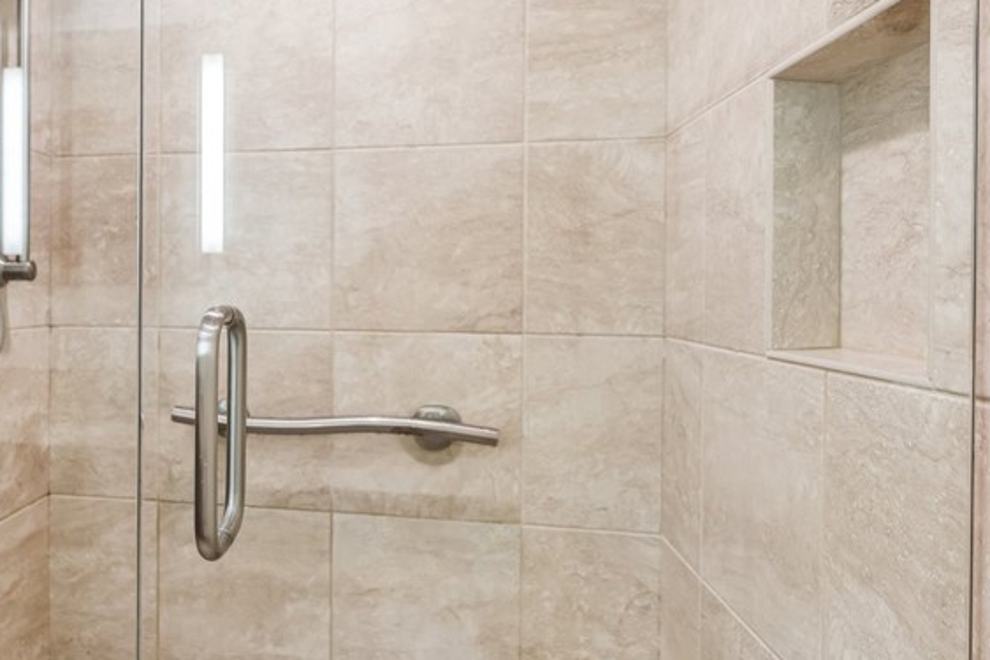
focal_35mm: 27
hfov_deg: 64.0
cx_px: 267
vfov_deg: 47.8
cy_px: 286
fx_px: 742
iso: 200
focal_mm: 14
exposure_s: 1/50
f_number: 2.8
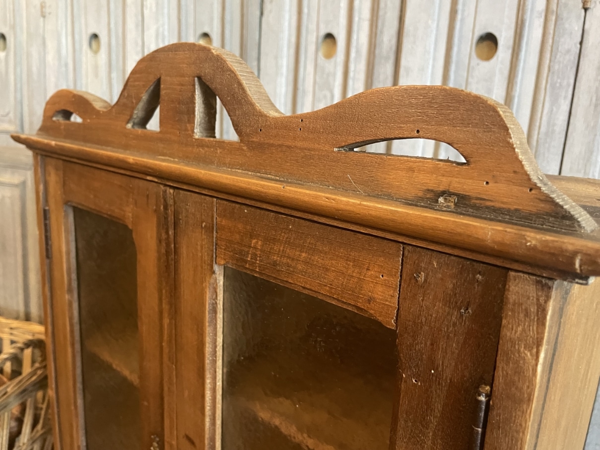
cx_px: 300
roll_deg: -2.9
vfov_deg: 53.1
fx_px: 451
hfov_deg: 67.3
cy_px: 225
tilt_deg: -12.7
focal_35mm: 26
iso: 500
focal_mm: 4.2
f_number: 1.6
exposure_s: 1/25
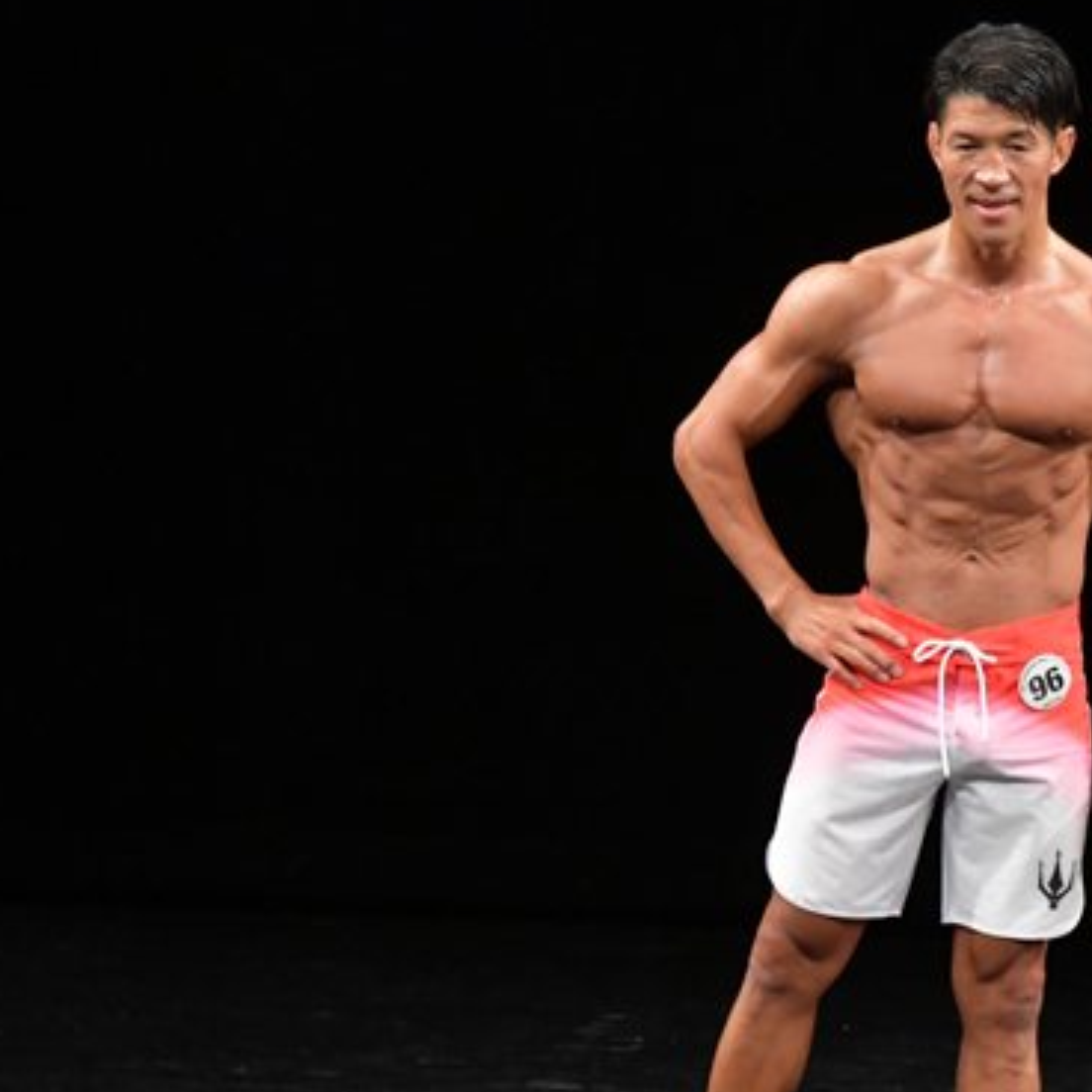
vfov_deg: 3.4
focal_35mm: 510
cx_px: 963
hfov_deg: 3.4
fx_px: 18202
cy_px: 718
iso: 3200
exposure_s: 1/400
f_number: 5.6
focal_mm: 190
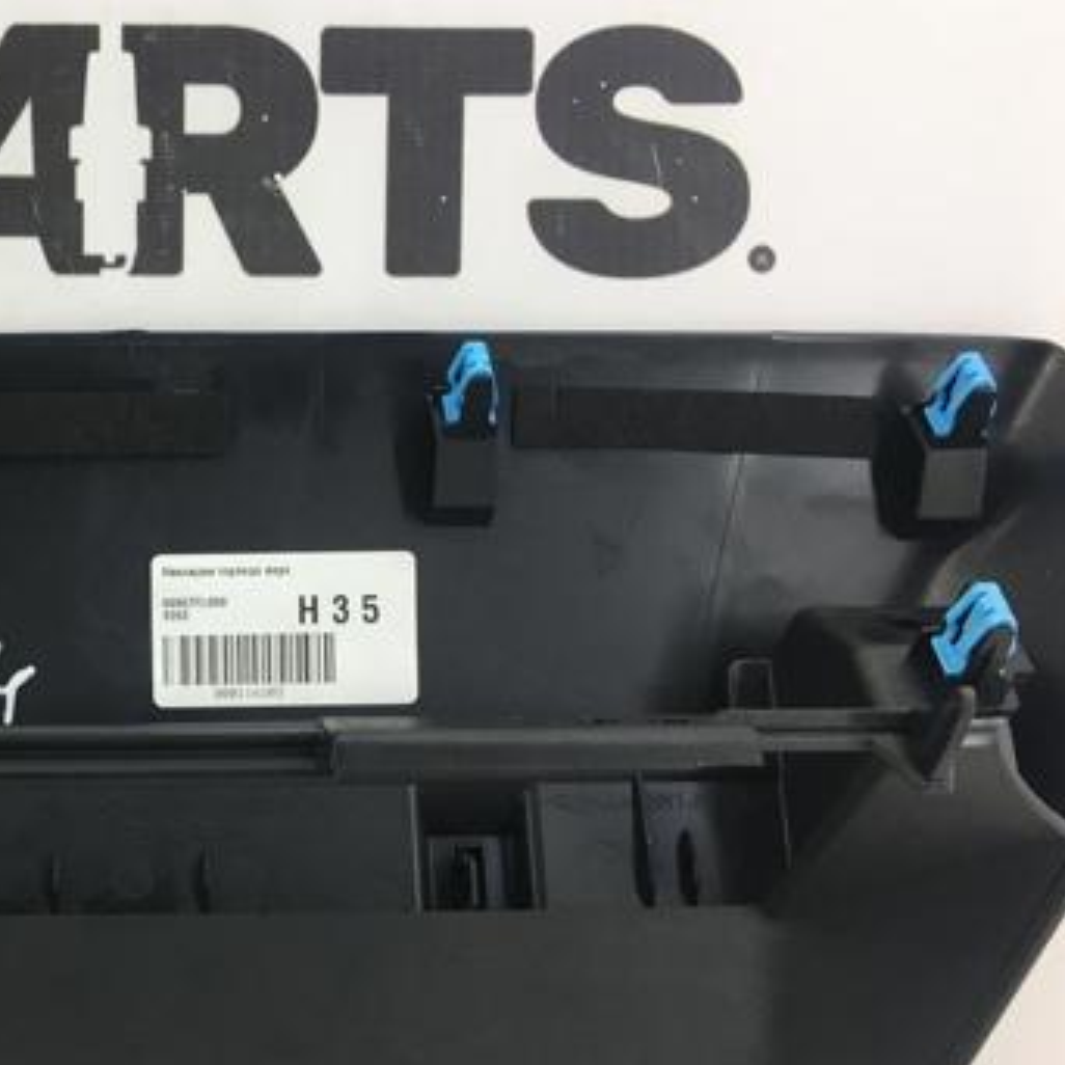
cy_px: 694
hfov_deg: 33.6
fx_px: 1671
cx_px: 125
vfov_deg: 35.1
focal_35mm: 48
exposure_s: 1/33
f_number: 2.2
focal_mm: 4.15
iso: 25
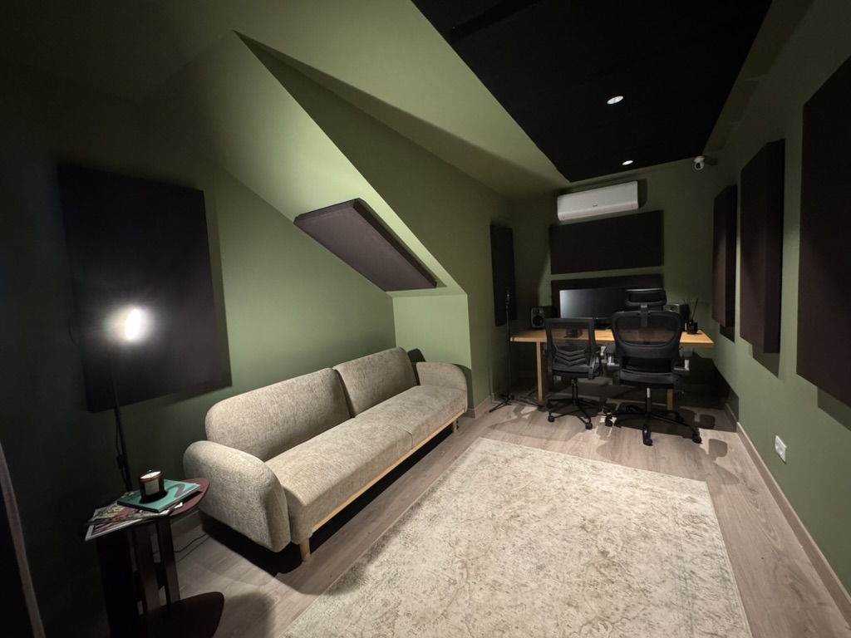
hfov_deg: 102.1
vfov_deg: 85.7
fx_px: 344
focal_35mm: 14
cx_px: 426
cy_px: 319
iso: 1000
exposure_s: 1/33
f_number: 2.2
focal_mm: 2.22
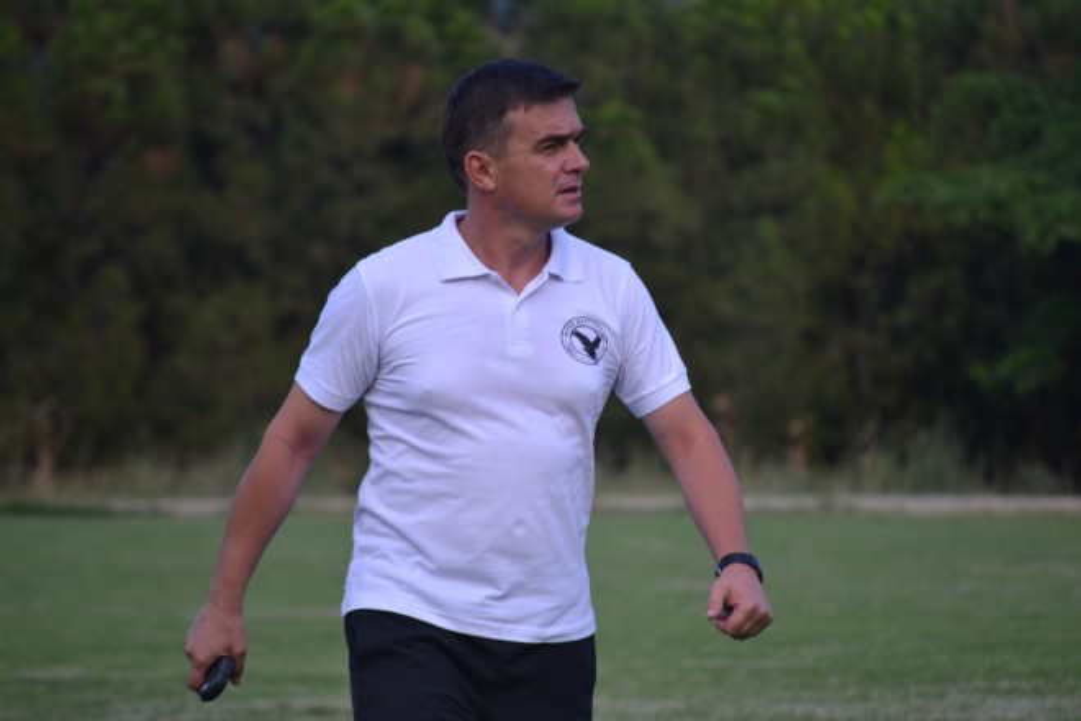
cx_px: 540
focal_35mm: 300
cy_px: 360
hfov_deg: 6.9
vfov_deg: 4.6
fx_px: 9008
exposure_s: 1/500
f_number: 5.6
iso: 400
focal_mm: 200
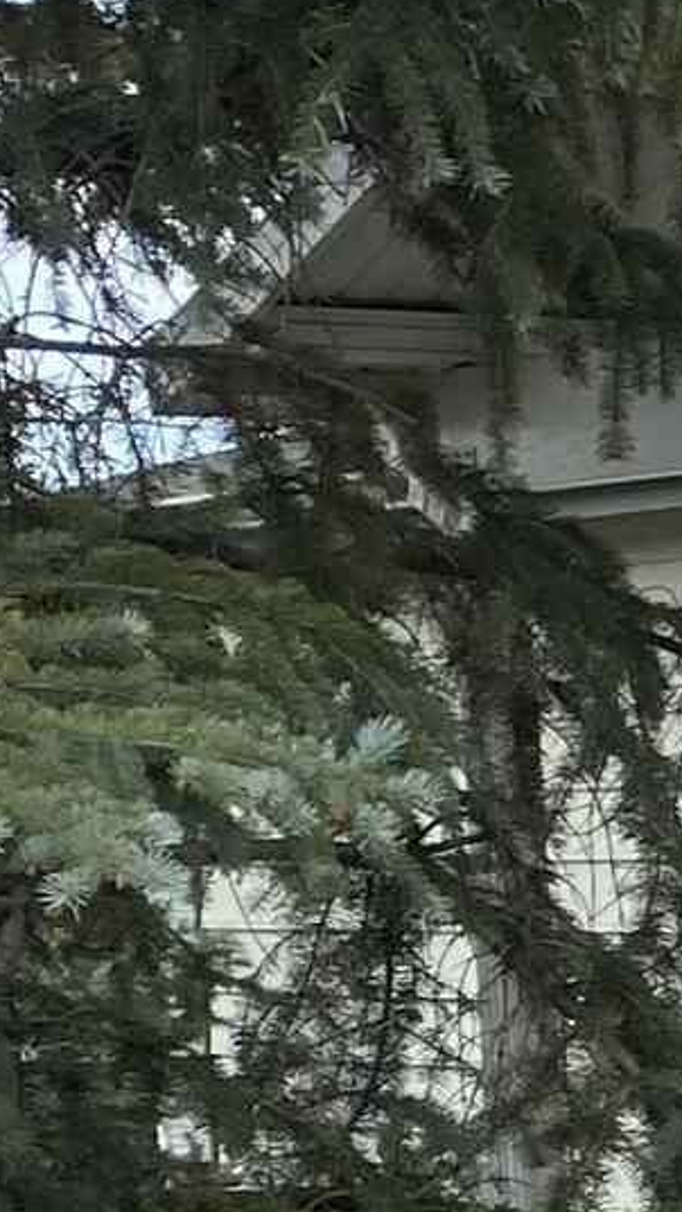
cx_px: 2554
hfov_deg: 6.4
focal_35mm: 162
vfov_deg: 13.1
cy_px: 1198
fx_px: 5209
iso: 32
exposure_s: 1/949
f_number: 1.8
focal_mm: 4.25
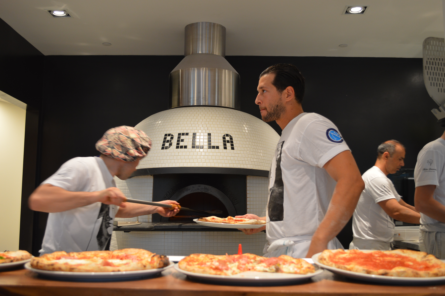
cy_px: 148
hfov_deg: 49.6
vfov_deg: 34.1
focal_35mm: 39
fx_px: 482
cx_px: 222
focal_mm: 26
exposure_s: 1/30
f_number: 4.2
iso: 400
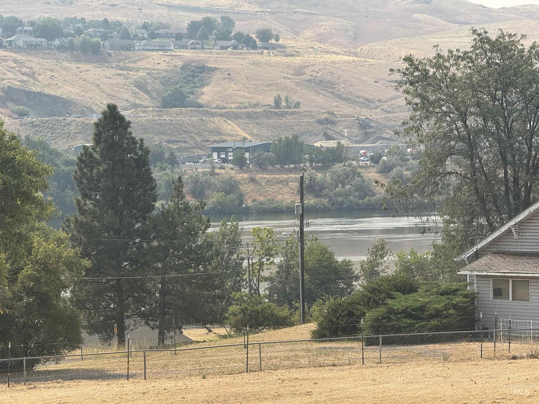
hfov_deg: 16.3
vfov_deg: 12.2
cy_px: 201
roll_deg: +0.8
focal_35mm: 121
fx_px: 1884
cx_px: 271
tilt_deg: -1.4
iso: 50
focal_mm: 15.66
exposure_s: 1/1271
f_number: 2.8
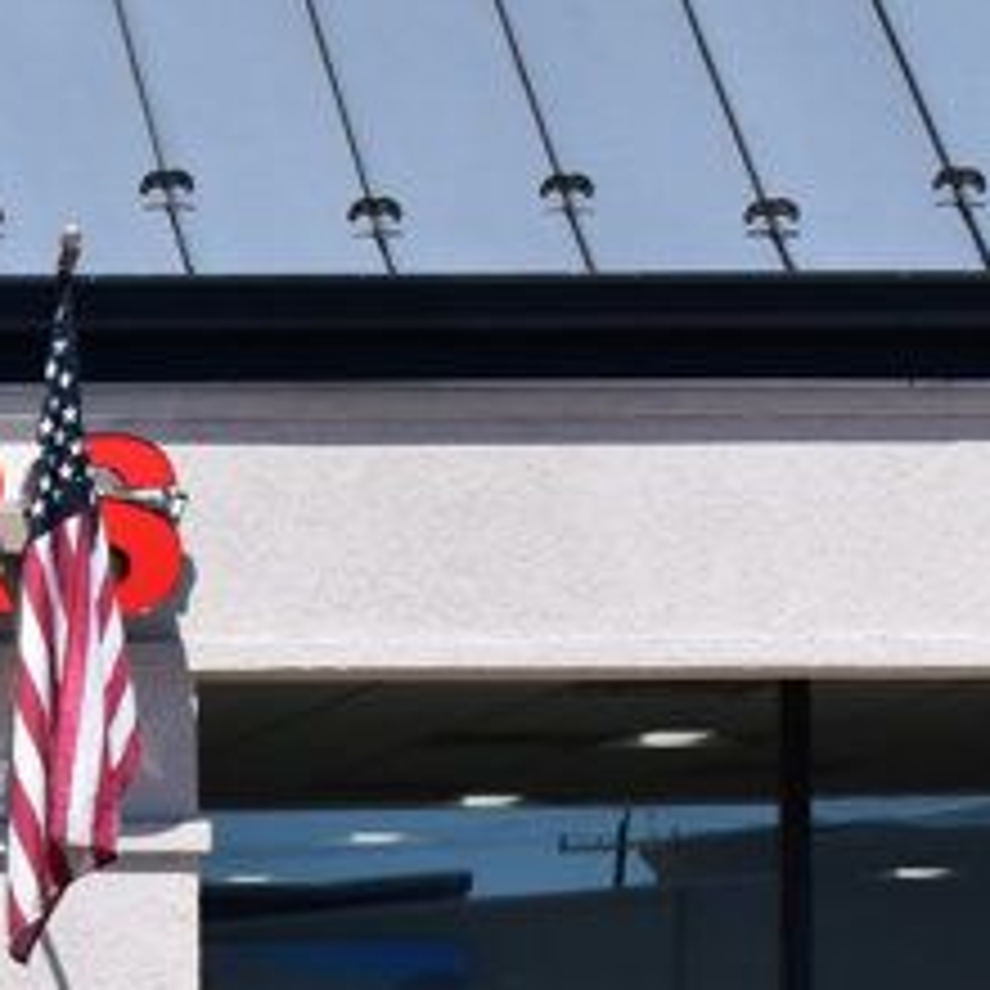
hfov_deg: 9.3
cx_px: -842
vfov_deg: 9.6
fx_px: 5759
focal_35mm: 178
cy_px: 1382
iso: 360
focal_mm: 30
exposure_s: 1/500
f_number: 11
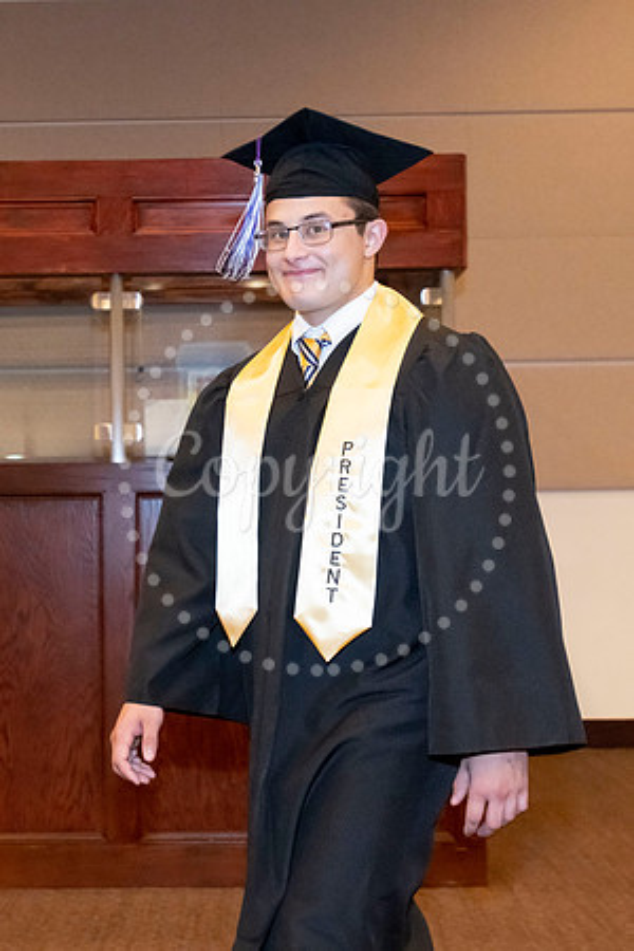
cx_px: 227
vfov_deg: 37.9
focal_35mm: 53
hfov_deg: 25.7
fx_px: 1387
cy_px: 476
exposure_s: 1/125
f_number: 5.6
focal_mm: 35
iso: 6400
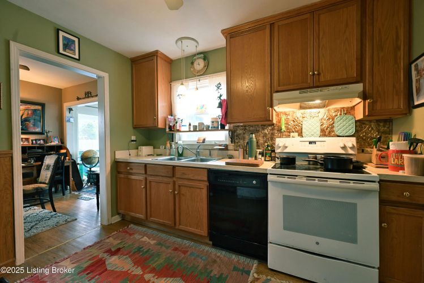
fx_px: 183
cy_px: 142
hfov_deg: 98.5
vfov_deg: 75.5
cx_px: 212
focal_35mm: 16
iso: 1000
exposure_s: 1/13
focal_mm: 15.5
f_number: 5.6
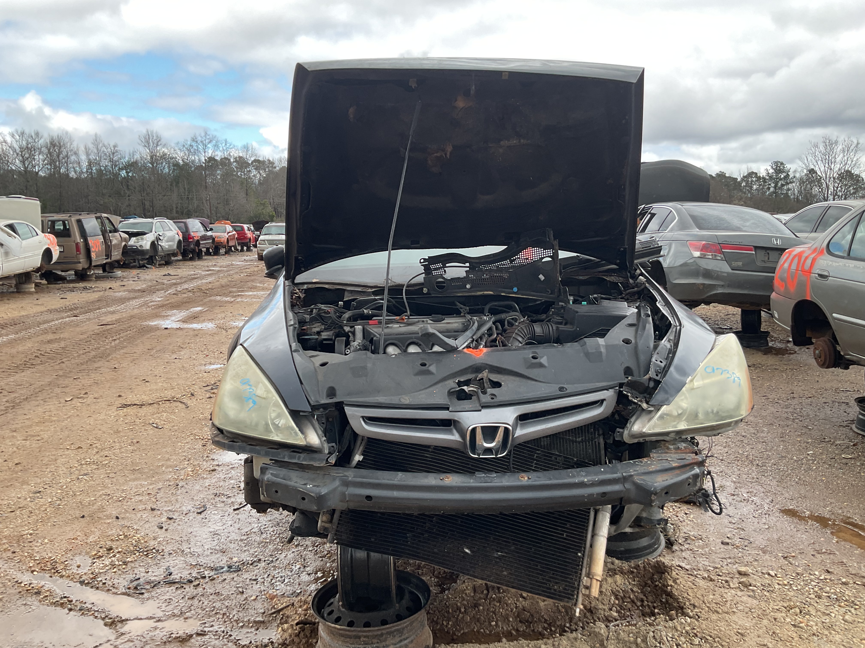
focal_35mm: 29
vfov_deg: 48.2
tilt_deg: -6.4
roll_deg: +0.2
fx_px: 725
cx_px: 432
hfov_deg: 61.7
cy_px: 324
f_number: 1.8
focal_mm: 3
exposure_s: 1/234
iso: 16
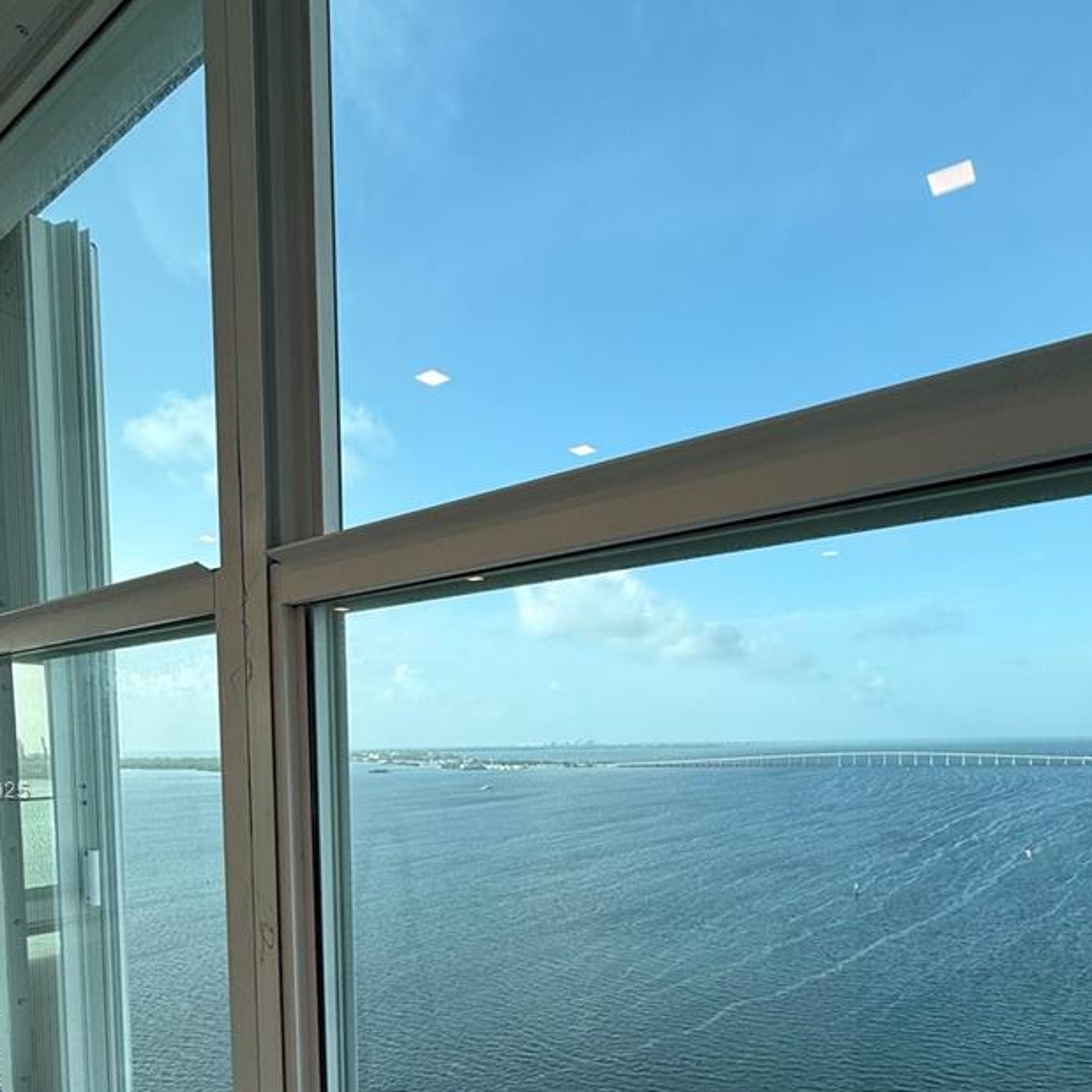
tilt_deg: -2.4
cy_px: 792
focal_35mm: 24
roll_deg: +0.7
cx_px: 499
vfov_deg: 62.1
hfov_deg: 64.9
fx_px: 857
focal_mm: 2.22
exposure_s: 1/789
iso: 50
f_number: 2.2
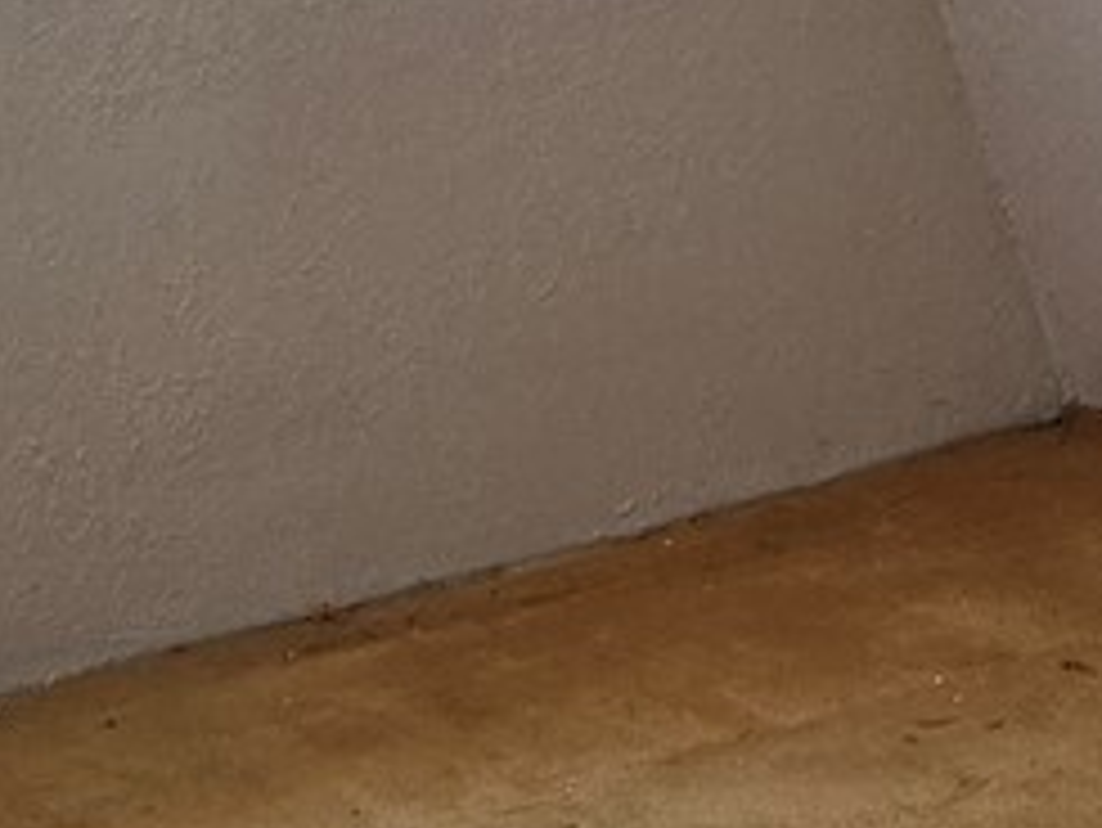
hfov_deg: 13.0
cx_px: 1062
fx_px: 4778
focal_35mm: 150
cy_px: -58
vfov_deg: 9.8
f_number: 1.8
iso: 200
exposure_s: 1/120
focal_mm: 5.4
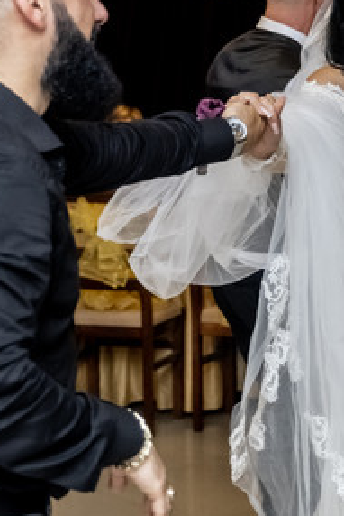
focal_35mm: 114
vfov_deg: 17.9
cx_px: 242
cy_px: 206
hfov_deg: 12.0
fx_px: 1632
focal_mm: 34.2
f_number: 2.8
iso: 2500
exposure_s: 1/125
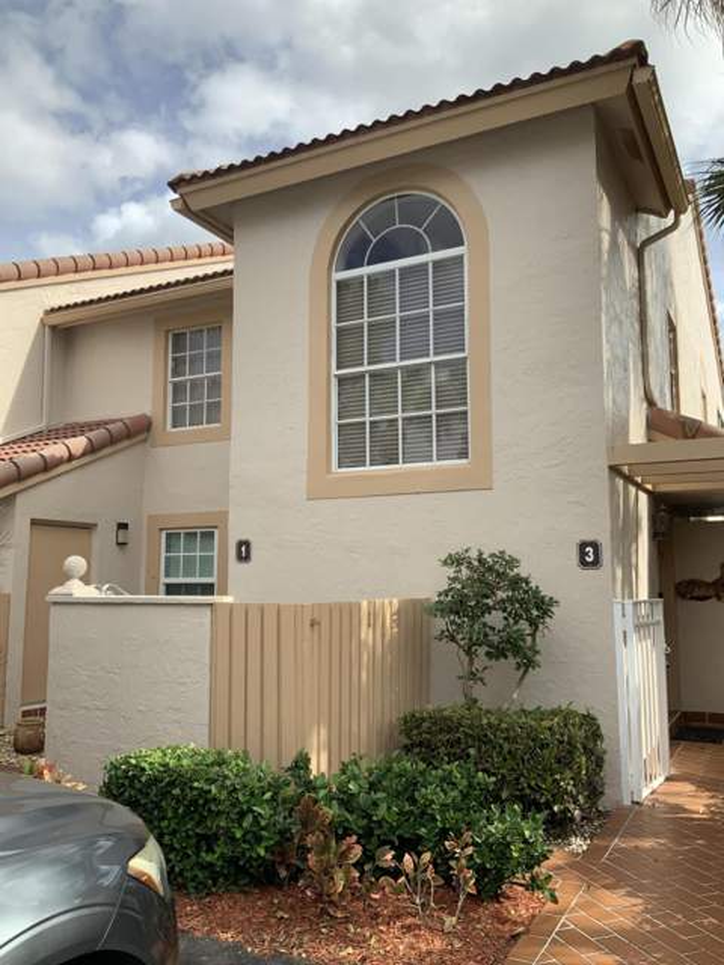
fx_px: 809
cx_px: 362
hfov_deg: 48.2
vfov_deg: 61.7
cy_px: 482
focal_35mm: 29
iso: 16
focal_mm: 3
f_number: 1.8
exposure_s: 1/1626
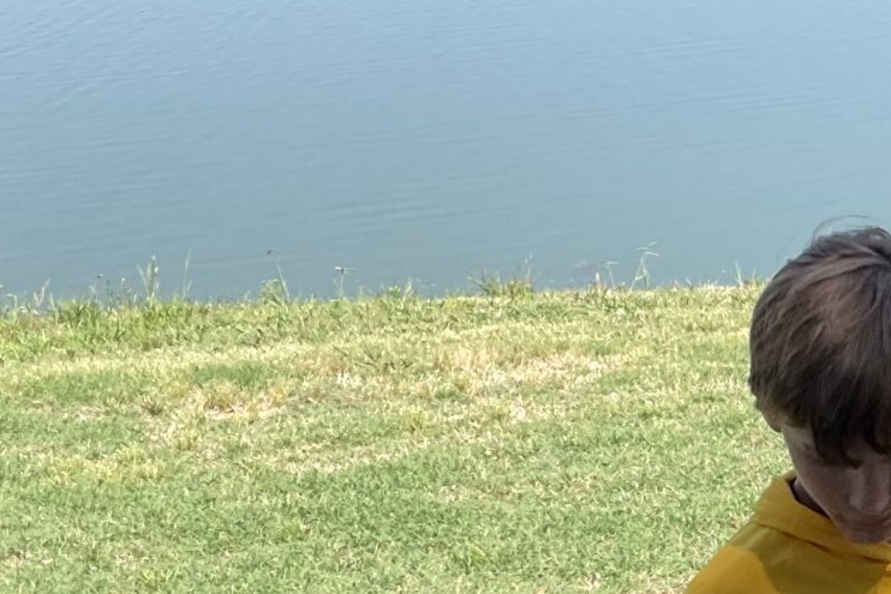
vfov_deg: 12.8
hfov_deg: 18.9
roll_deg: -1.8
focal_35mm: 104
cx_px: 967
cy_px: 737
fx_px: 2574
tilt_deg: -22.7
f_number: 1.8
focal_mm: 3
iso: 16
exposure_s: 1/574
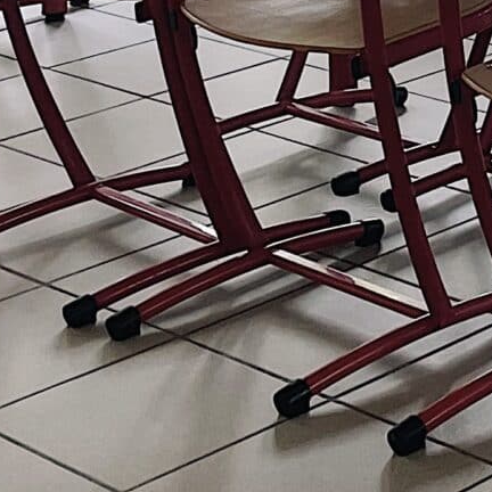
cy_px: -237
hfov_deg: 14.9
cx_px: 719
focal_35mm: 109
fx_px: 1753
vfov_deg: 14.9
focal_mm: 4.2
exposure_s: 1/100
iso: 50
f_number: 1.6
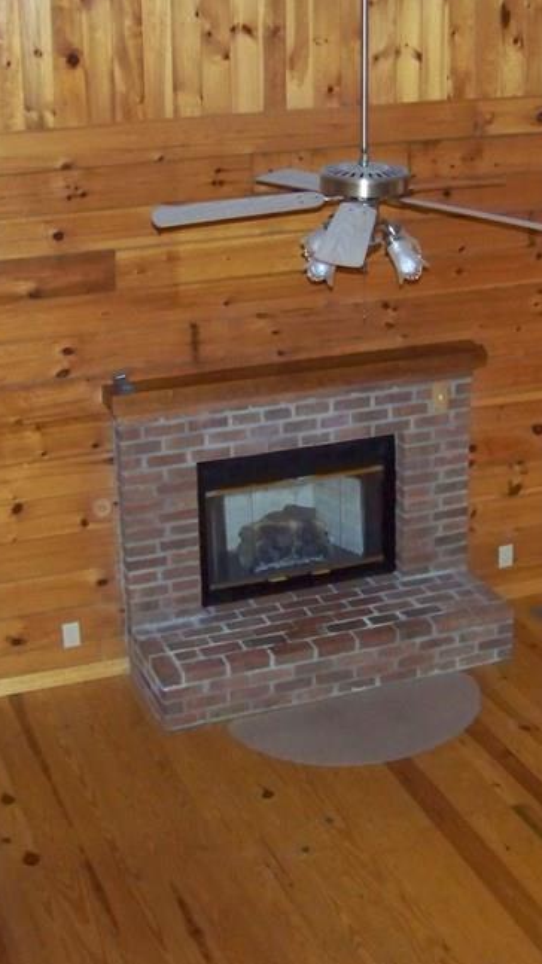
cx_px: 387
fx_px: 1586
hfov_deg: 19.3
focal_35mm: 62
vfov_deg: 33.8
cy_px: 403
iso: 400
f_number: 2.8
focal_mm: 5.85
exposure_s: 1/30
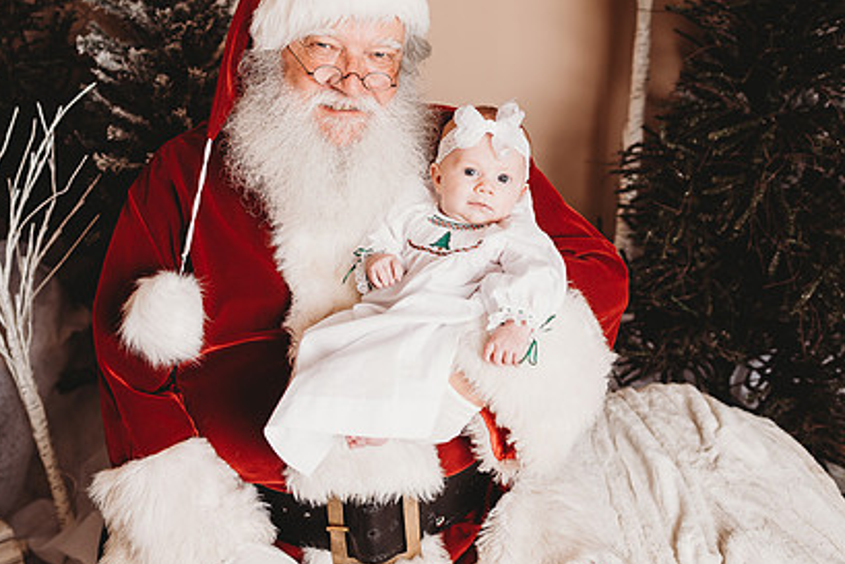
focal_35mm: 34
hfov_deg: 55.6
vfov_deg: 38.8
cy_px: 232
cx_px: 370
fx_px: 798
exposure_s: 1/160
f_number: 2.5
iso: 100
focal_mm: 24
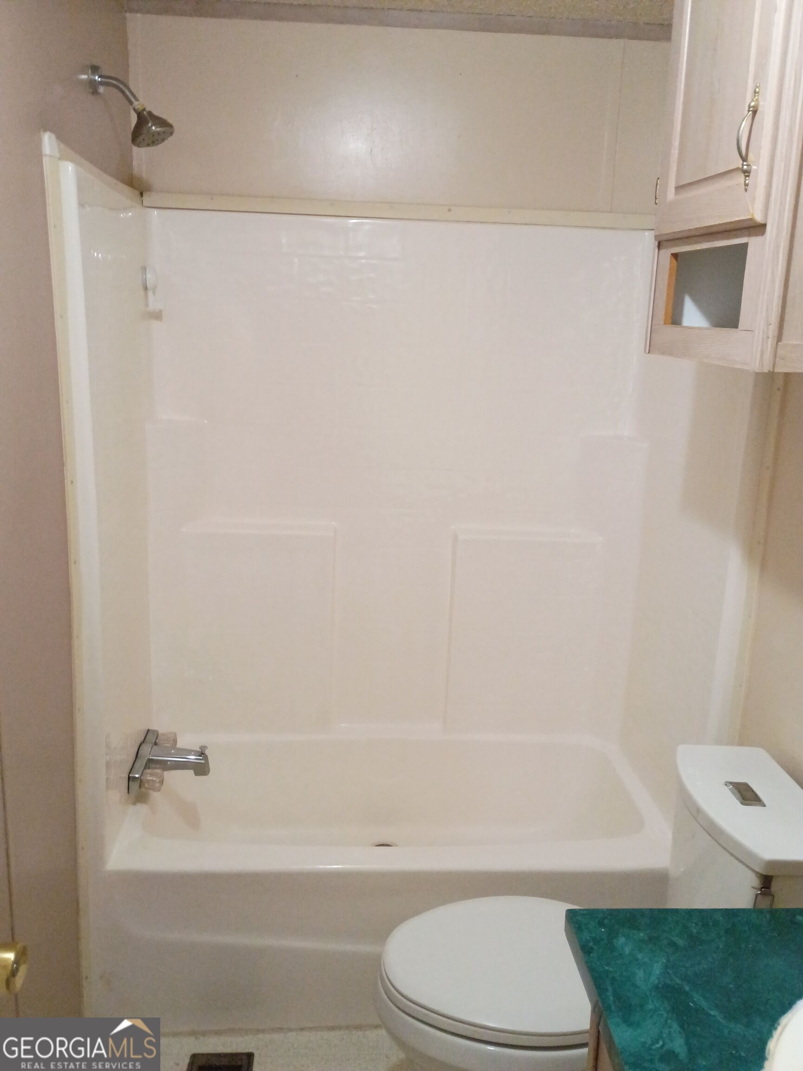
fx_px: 897
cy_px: 536
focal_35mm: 29
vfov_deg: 61.7
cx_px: 402
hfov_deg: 48.2
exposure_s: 1/30
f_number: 1.8
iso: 1097
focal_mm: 4.27
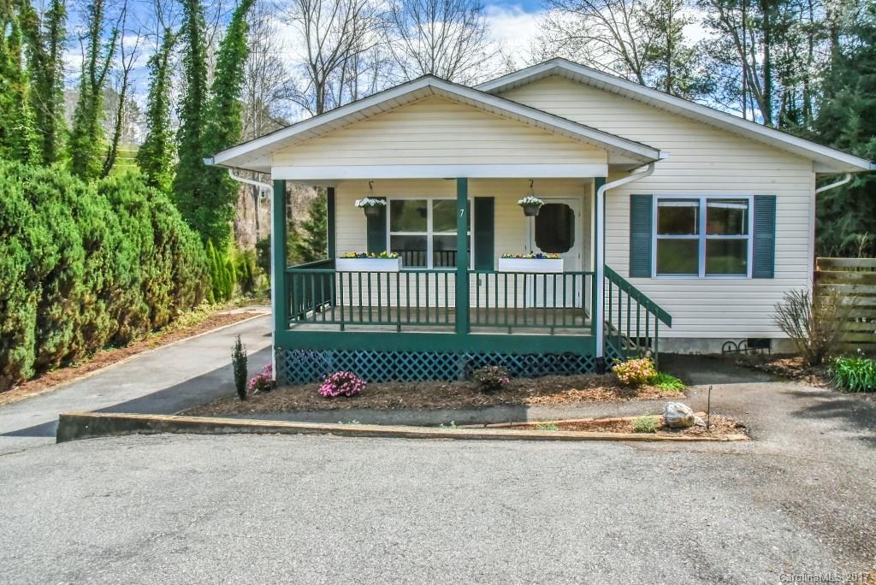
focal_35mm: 24
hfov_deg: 73.7
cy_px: 292
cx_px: 438
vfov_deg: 53.2
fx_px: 584
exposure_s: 1/400
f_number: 20
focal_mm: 24
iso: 4000
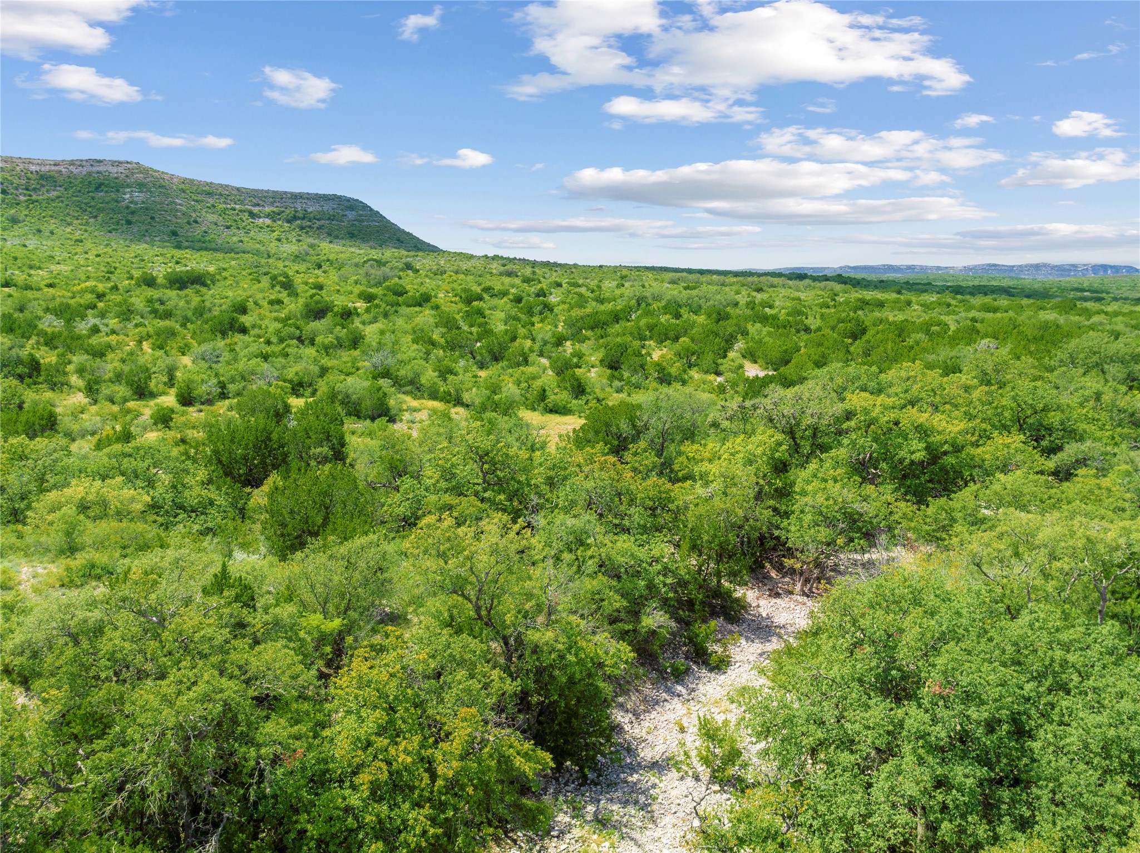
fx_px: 790
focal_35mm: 24
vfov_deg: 56.8
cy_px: 426
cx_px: 570
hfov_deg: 71.6
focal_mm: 12.29
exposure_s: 1/2500
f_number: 2.8
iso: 200
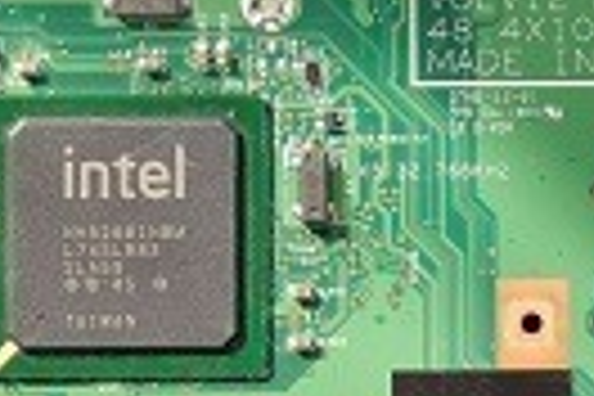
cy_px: 81
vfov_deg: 7.3
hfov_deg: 10.9
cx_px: 540
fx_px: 3085
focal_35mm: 187
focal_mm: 22
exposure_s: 1/13
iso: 100
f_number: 8
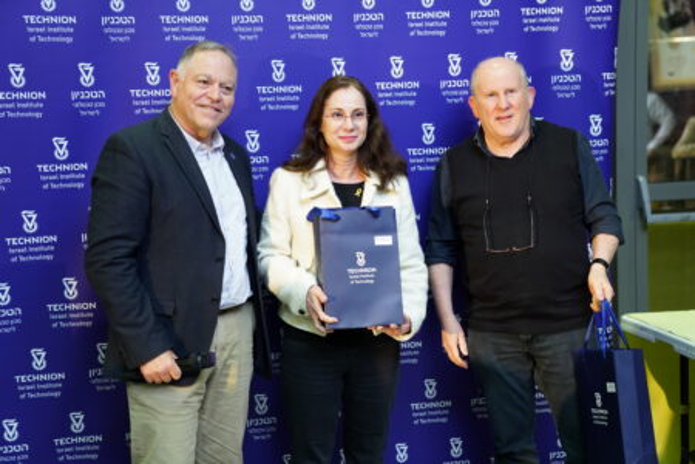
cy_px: 232
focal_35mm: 61
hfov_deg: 32.9
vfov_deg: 22.3
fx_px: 1178
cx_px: 348
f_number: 2.8
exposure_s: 1/250
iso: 2500
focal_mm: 61
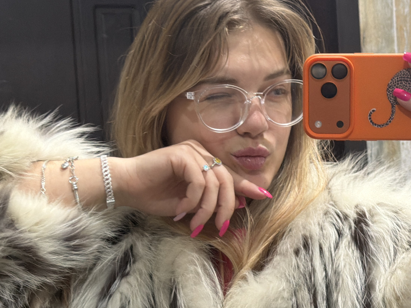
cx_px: 246
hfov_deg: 22.2
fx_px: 1045
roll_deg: +3.3
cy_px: 130
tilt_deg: -2.4
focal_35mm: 88
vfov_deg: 16.8
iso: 200
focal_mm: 6.76
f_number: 1.78
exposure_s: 1/33
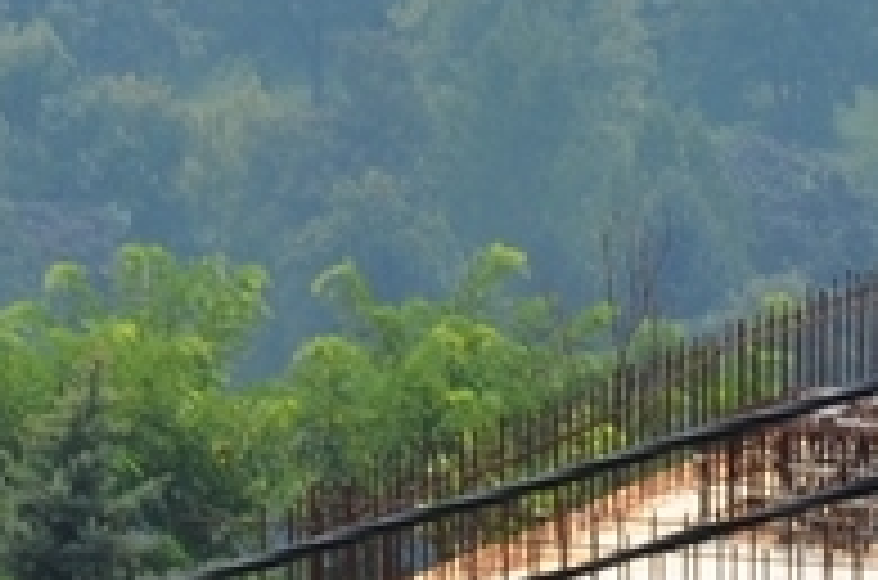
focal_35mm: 832
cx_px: 964
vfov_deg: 1.6
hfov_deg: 2.5
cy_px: 38
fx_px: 20242
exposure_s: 1/250
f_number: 8
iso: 125
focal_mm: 90
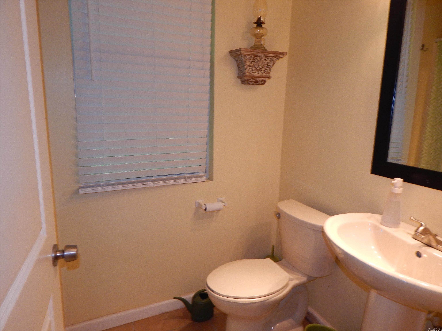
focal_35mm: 22
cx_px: 221
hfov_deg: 76.4
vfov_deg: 61.1
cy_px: 166
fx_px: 281
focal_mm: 4
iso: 200
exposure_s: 1/30
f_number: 3
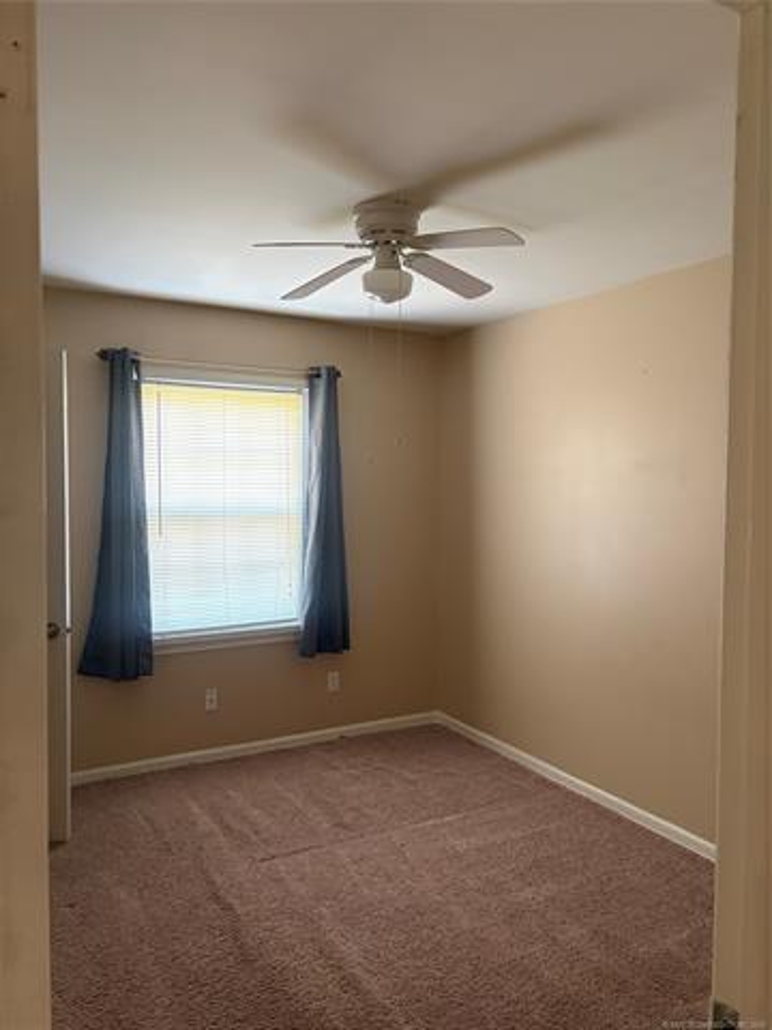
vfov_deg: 67.3
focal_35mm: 26
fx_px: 773
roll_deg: -0.3
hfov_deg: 53.1
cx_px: 386
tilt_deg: -2.4
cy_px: 515
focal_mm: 5.96
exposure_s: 1/60
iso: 320
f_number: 1.6
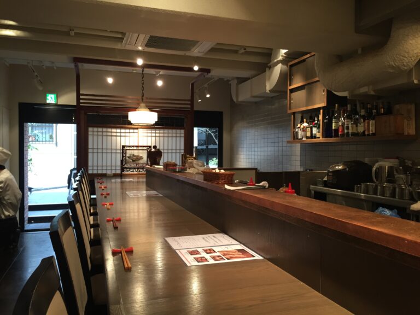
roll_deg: -0.2
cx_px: 210
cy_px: 158
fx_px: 352
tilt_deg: -1.5
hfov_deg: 61.7
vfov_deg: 48.2
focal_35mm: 29
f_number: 2.2
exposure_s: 1/30
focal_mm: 4.15
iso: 80
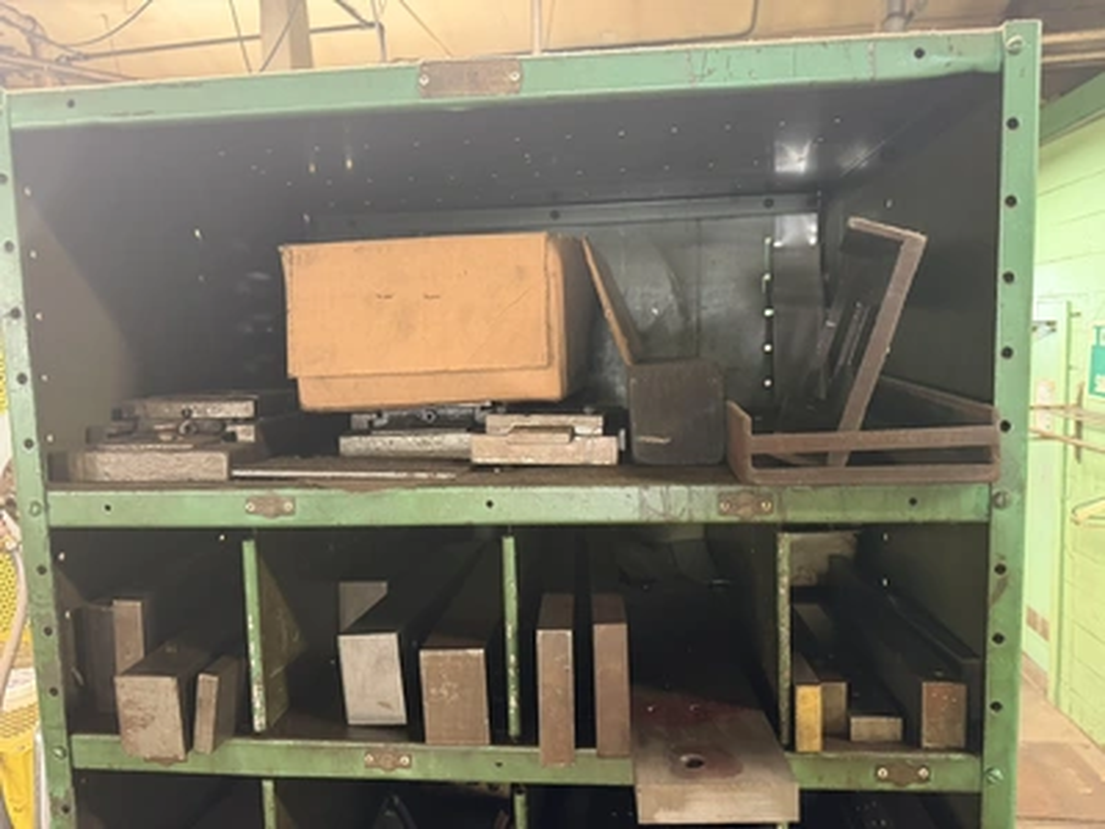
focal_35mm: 24
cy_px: 414
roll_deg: +1.4
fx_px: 766
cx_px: 552
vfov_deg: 56.8
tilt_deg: -6.0
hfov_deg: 71.6
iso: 640
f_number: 1.78
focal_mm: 6.76
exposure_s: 1/40
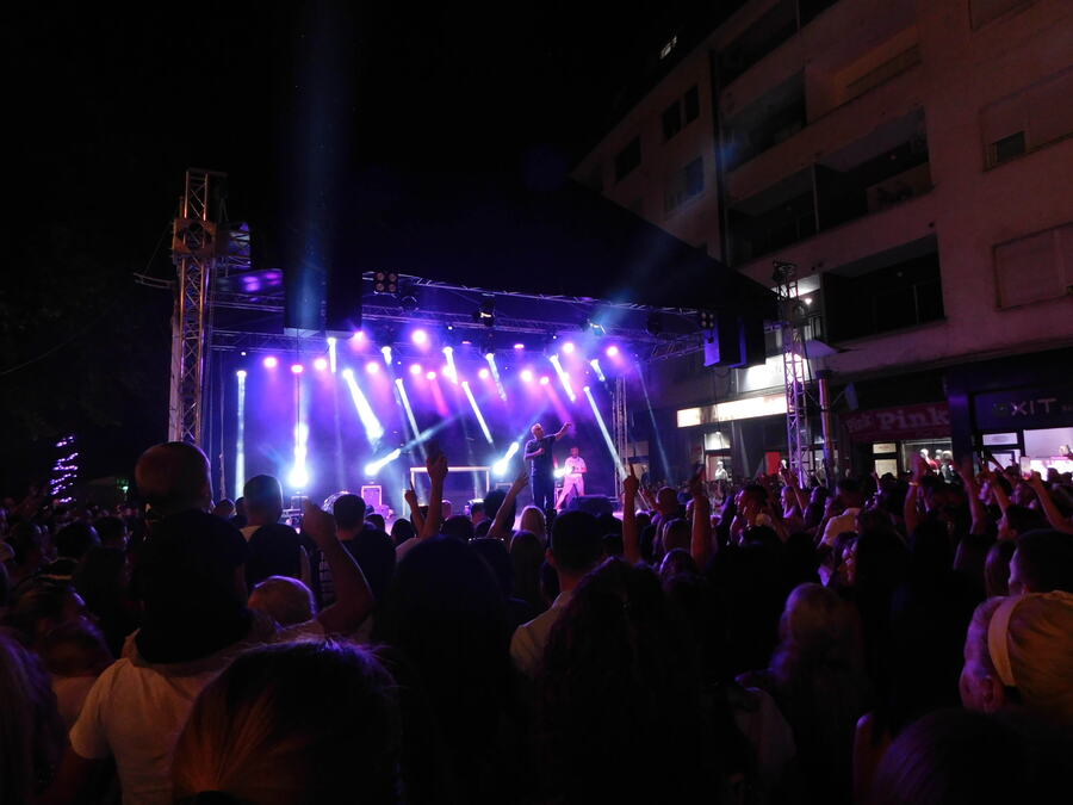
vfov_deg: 58.9
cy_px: 402
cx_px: 536
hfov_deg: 73.9
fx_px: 713
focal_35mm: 23
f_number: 3
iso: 360
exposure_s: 1/30
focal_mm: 4
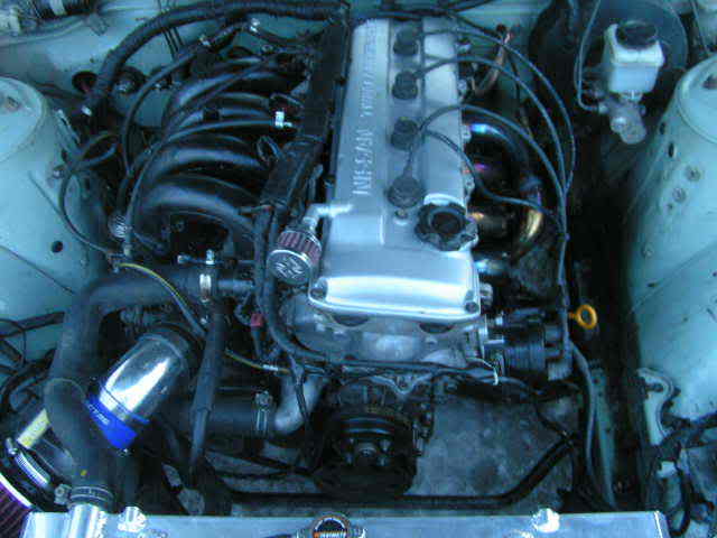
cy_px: 269
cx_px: 358
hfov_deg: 49.0
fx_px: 787
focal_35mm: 38
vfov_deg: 37.7
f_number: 2.8
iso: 200
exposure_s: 1/20
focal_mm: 5.8
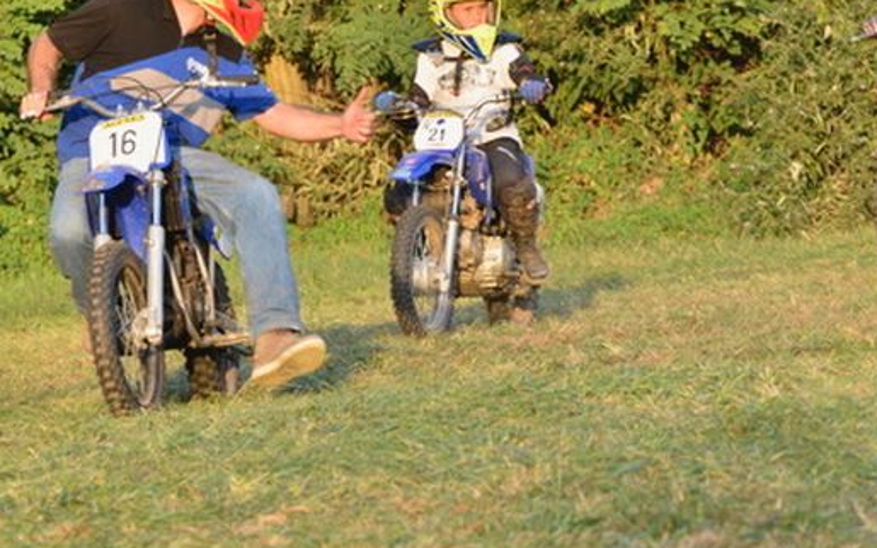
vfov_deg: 3.6
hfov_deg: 5.8
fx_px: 8701
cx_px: 450
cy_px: 123
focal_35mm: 364
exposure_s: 1/250
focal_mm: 230
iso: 1600
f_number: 14
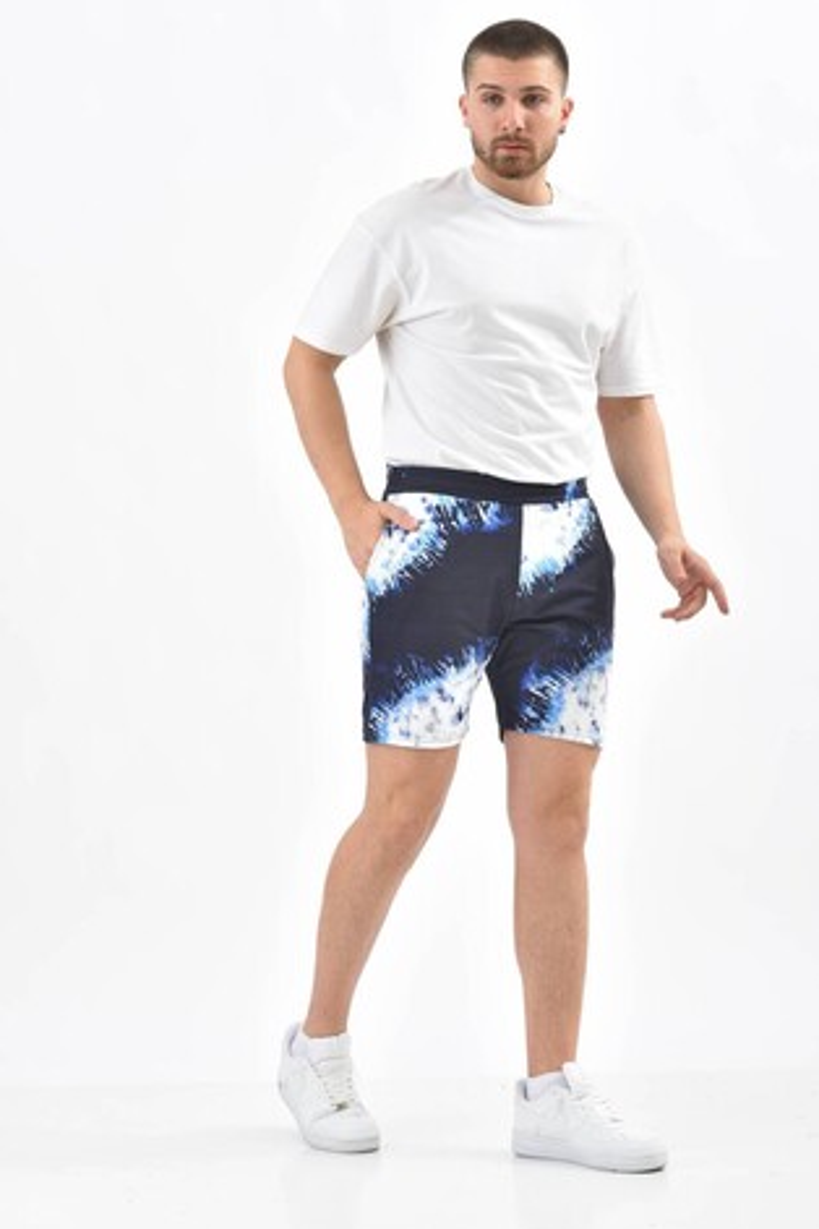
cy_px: 592
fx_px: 2935
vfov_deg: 23.6
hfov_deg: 15.9
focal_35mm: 86
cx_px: 467
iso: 100
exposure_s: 1/160
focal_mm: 75
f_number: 7.1
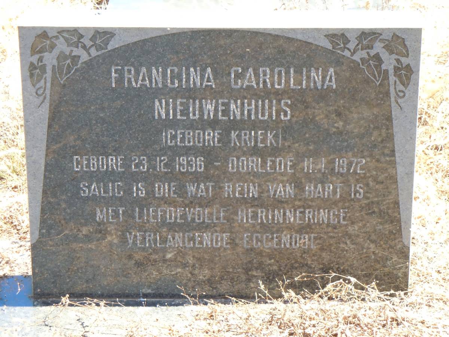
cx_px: 224
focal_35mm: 116
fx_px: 1505
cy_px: 168
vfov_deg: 12.8
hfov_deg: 17.0
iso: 200
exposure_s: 1/125
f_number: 4.6
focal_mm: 20.9
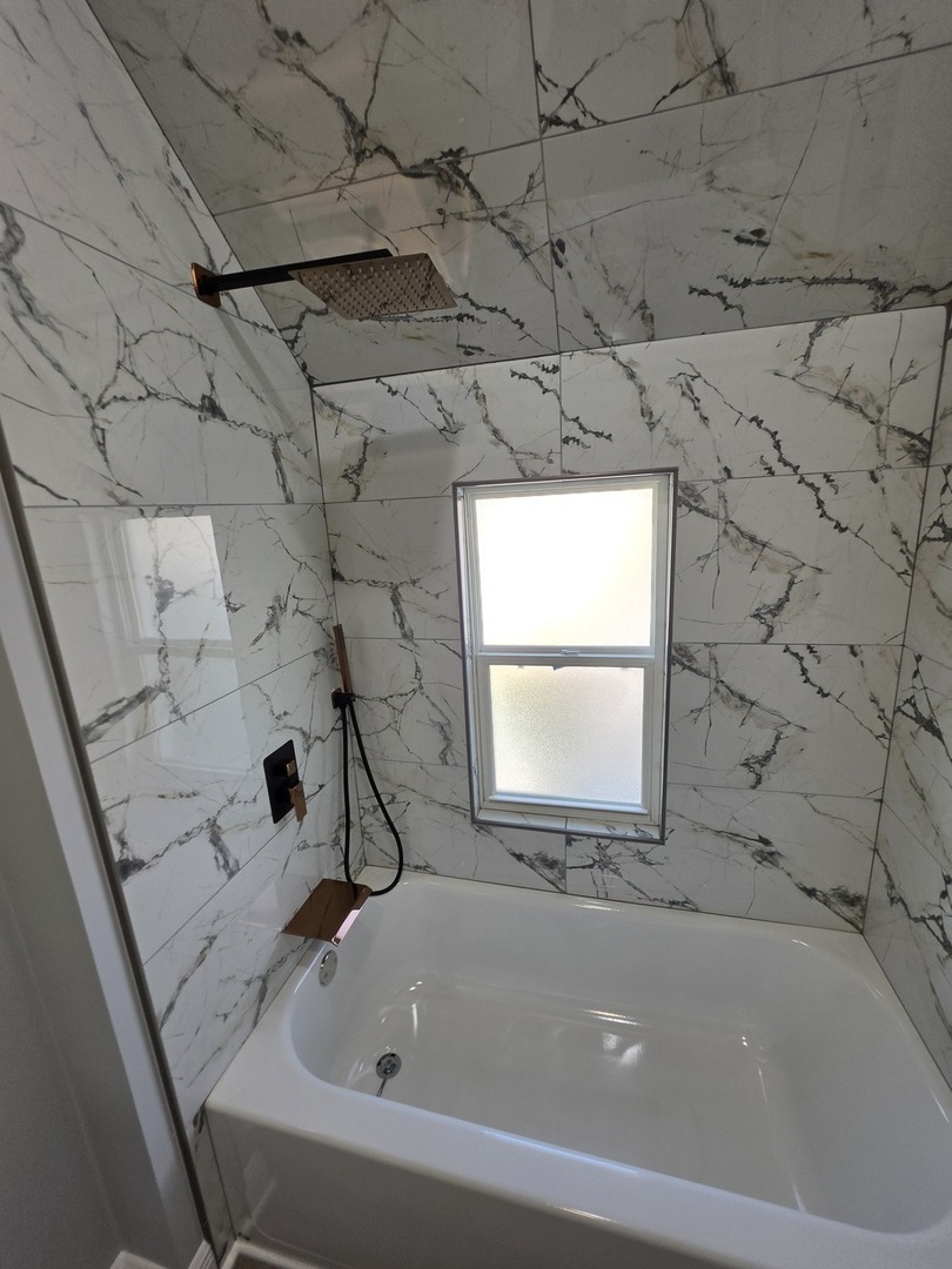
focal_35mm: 13
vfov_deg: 106.2
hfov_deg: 89.9
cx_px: 476
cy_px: 634
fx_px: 477
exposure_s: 1/120
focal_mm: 2.2
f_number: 1.9
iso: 40
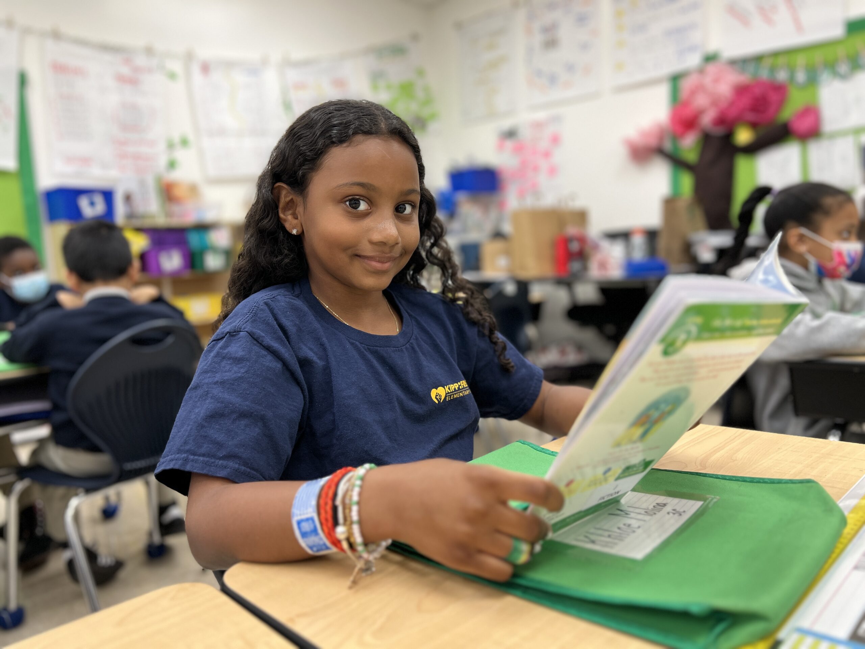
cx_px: 432
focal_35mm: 26
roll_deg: +3.1
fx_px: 650
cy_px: 324
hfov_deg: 67.3
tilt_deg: -8.0
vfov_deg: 53.1
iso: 80
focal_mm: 5.7
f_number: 1.5
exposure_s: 1/60
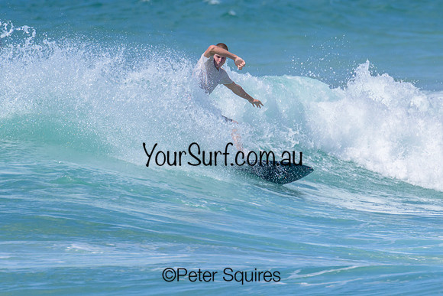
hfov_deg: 1.9
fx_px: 13376
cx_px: 223
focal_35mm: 1087
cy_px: 102
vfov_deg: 1.3
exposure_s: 1/2000
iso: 640
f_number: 11
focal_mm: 800
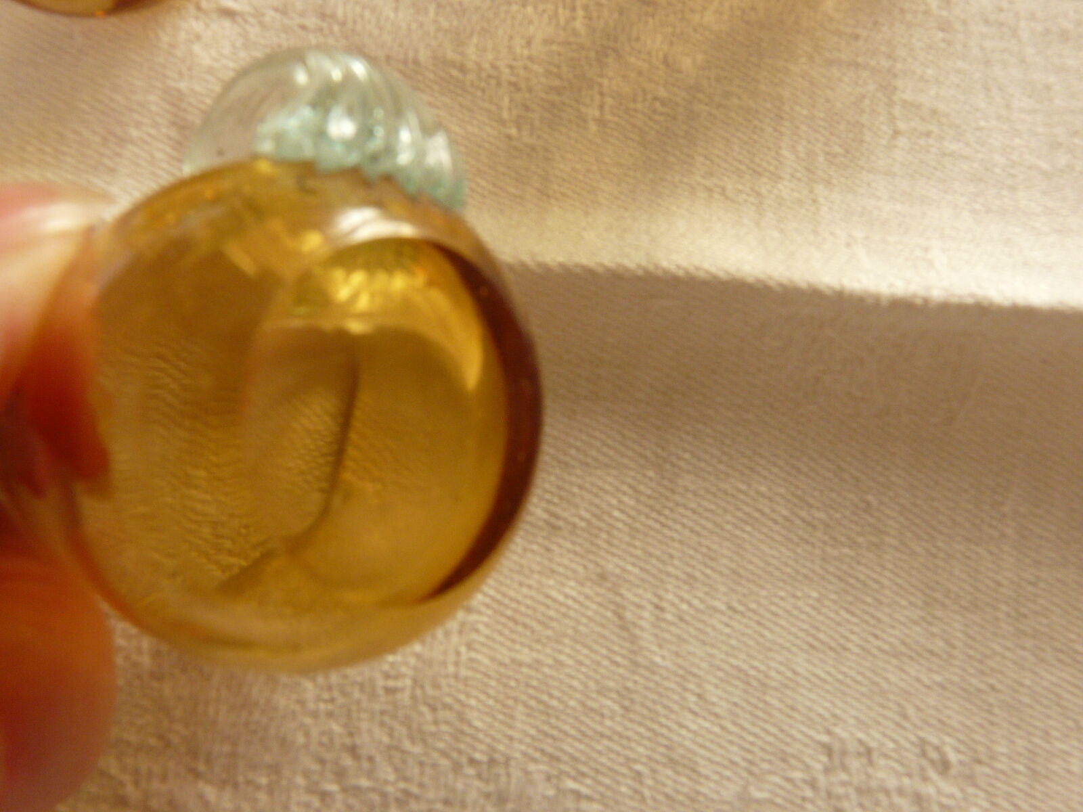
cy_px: 406
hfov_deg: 63.4
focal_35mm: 28
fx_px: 876
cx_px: 542
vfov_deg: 49.7
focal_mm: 4.6
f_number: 5.6
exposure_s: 1/25
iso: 200
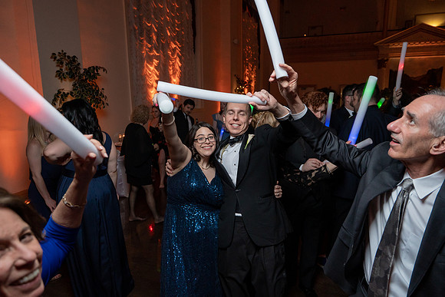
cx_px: 222
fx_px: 298
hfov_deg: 73.4
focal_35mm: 24
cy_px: 148
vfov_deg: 52.9
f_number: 4
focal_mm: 24
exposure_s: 1/200
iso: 2000
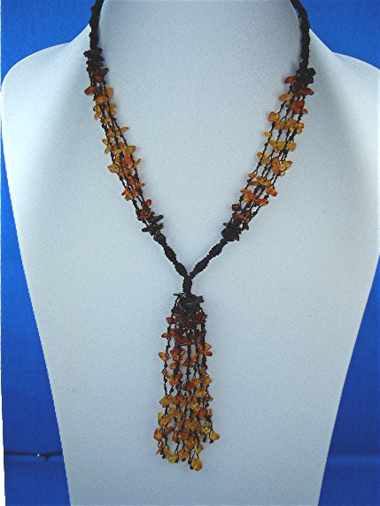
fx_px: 439
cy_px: 253
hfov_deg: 46.8
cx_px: 190
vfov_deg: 60.0
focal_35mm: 30
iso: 160
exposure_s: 1/46.1
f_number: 3.5
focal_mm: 5.4
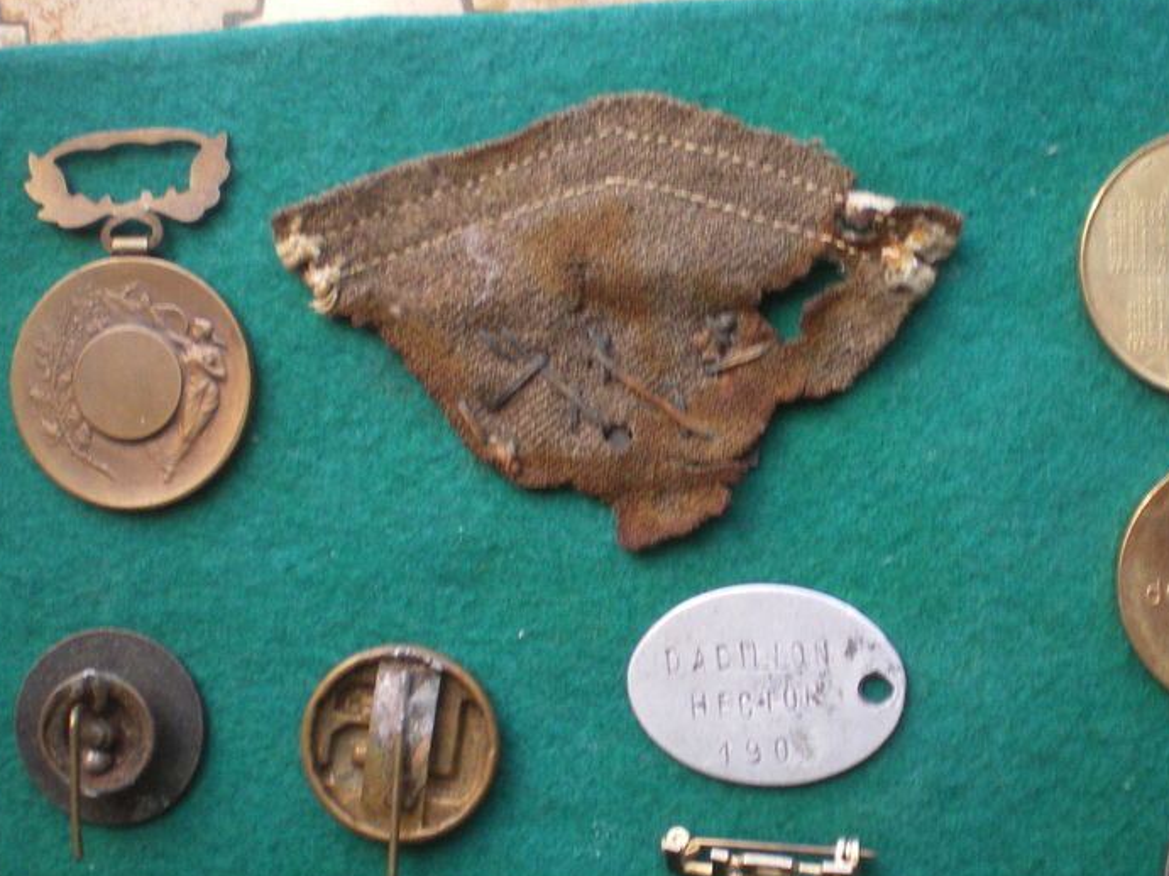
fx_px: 1857
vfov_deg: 26.5
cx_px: 712
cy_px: 529
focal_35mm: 55
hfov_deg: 34.8
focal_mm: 6.3
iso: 200
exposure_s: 1/50
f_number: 3.1
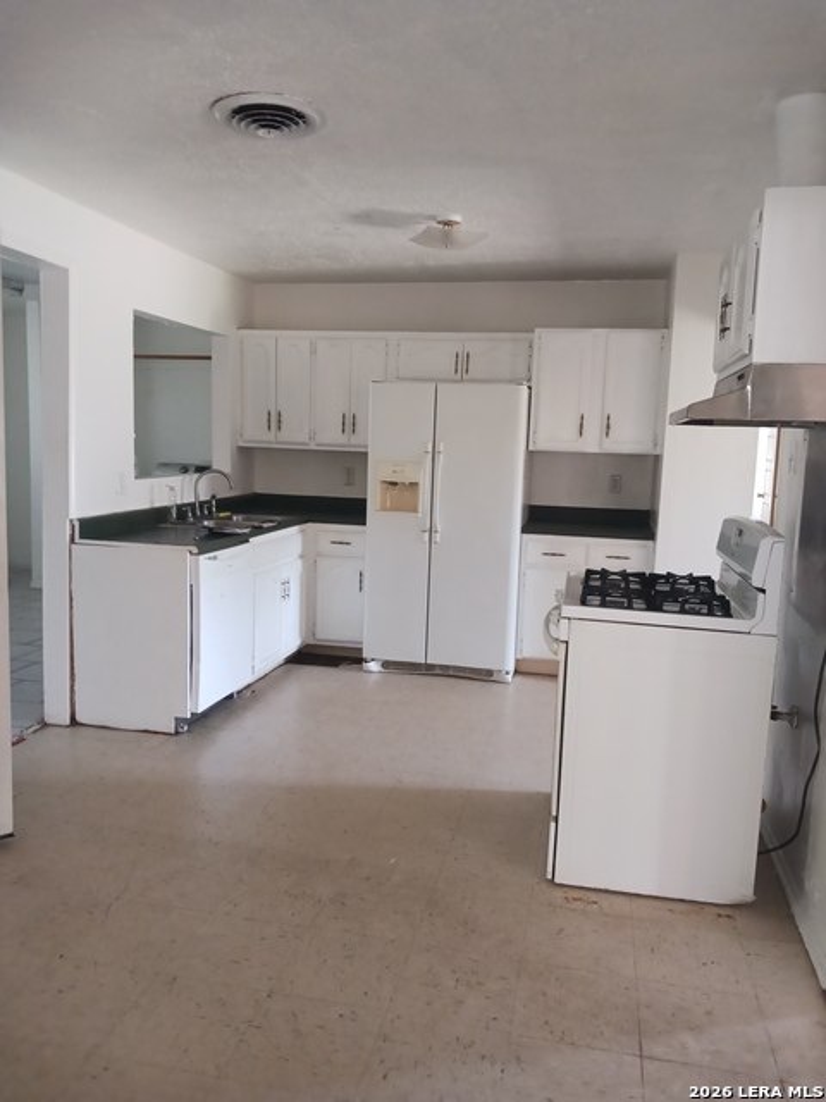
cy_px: 551
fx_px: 859
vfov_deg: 65.3
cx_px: 413
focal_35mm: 27
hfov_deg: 51.4
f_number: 1.8
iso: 500
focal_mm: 4
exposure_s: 1/20
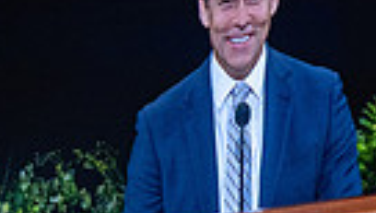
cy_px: 162
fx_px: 3116
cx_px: 188
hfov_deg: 6.9
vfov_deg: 3.9
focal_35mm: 312
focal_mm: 70
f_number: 4
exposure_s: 1/125
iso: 1250
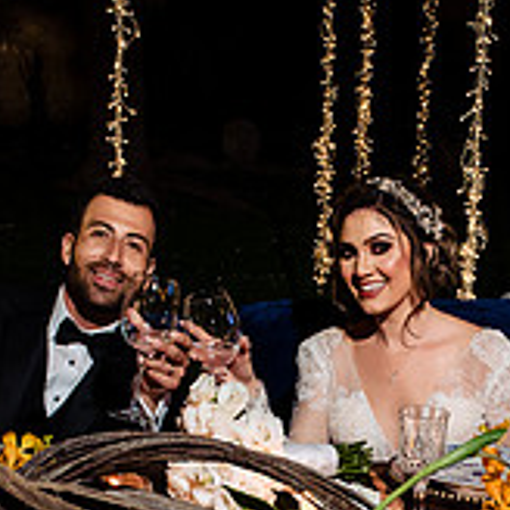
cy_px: 502
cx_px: 323
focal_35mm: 78
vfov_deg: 21.5
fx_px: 1300
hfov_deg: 22.1
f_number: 8
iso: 2000
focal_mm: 26
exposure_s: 1/60
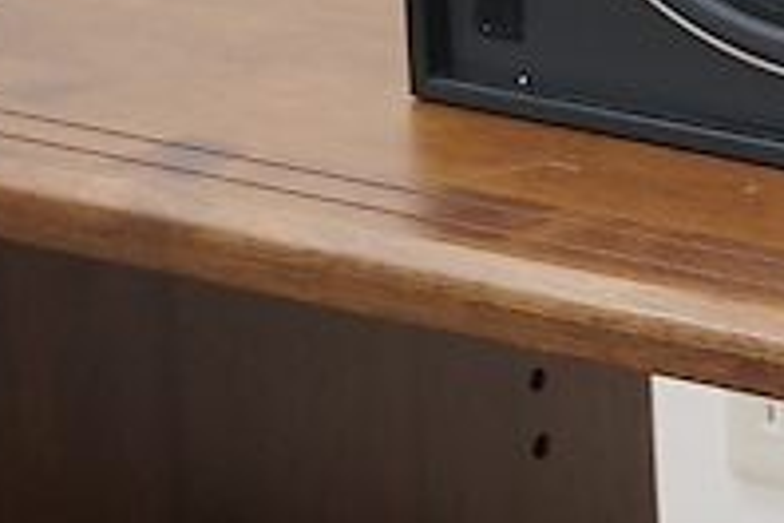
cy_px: -640
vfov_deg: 4.7
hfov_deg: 7.0
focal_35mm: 286
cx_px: 1406
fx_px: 6228
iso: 400
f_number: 5.6
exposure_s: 1/30
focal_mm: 42
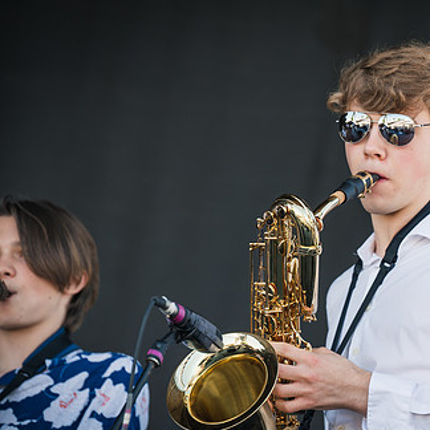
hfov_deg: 8.5
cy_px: 240
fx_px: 2881
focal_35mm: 205
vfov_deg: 8.5
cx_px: 358
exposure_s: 1/320
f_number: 4
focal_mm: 135
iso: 200
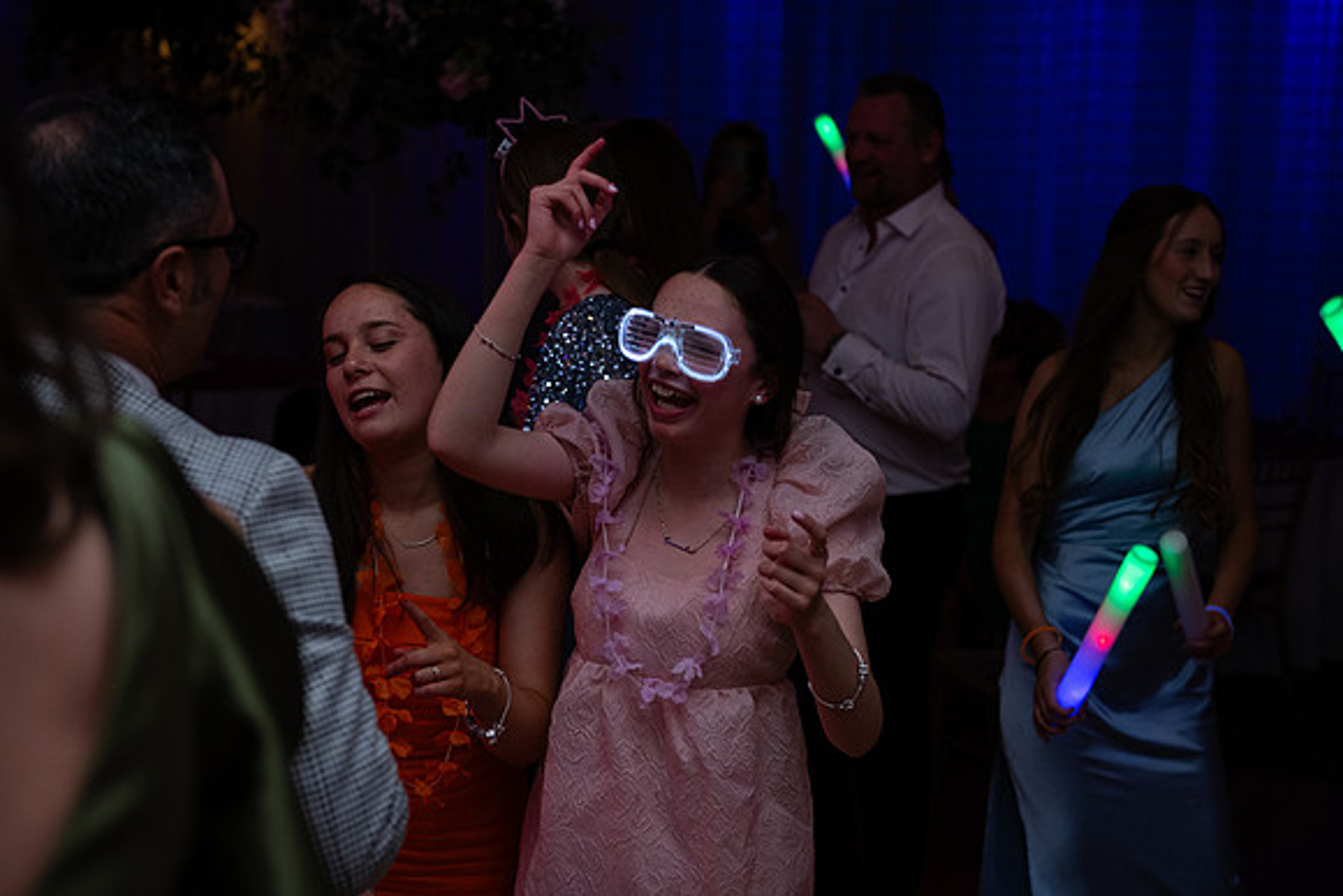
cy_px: 448
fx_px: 2090
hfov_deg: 35.6
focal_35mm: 56
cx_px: 672
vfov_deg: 24.2
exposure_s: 1/160
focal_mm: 56
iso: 640
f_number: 3.5
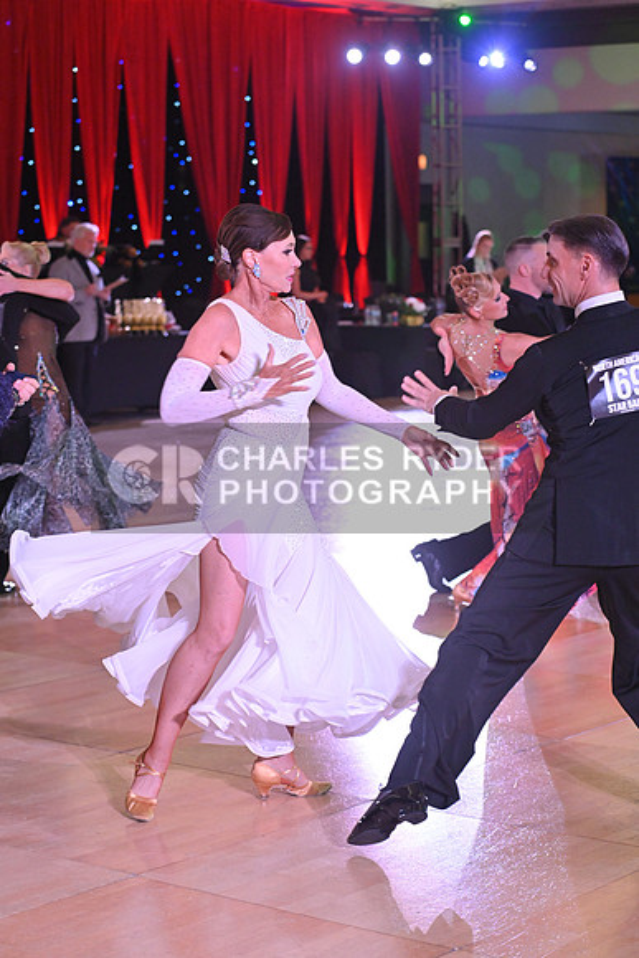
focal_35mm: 82
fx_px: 2182
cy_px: 479
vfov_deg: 24.8
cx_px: 320
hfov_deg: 16.7
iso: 3200
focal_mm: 82
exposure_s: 1/400
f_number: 4.5
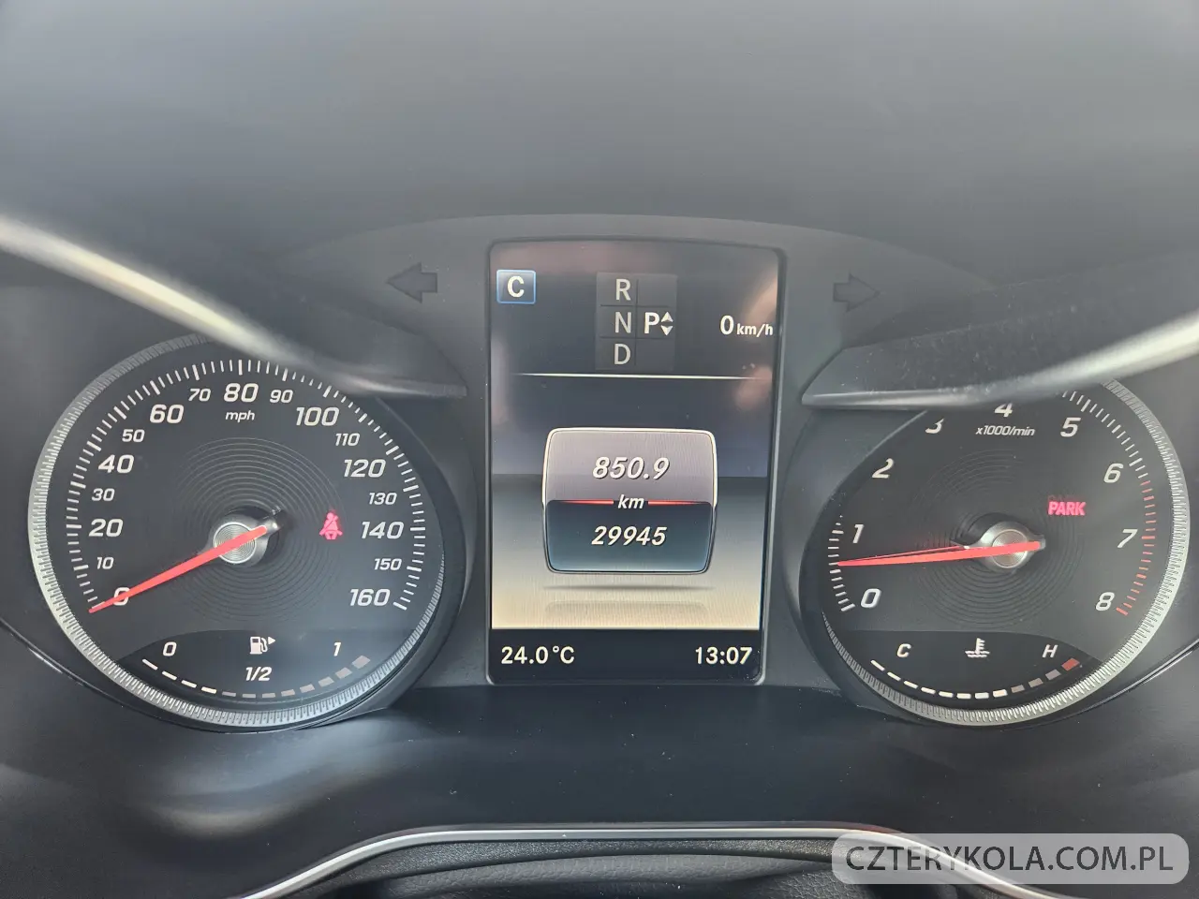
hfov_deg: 73.9
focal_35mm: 23
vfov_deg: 58.9
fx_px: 797
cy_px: 450
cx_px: 600
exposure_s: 1/67
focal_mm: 5.4
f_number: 1.8
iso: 200
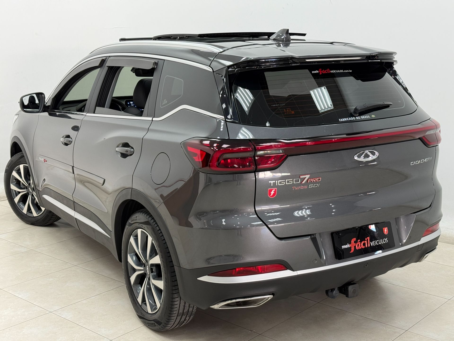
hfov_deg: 39.7
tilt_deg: -11.0
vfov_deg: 30.3
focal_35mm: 48
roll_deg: +0.8
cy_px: 170
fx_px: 630
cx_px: 227
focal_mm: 6.76
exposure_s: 1/60
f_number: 1.78
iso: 125
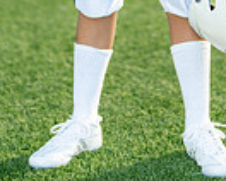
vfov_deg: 6.3
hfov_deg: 8.1
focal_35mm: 239
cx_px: 142
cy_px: -166
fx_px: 1601
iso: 100
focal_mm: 50
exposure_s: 1/1600
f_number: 1.2
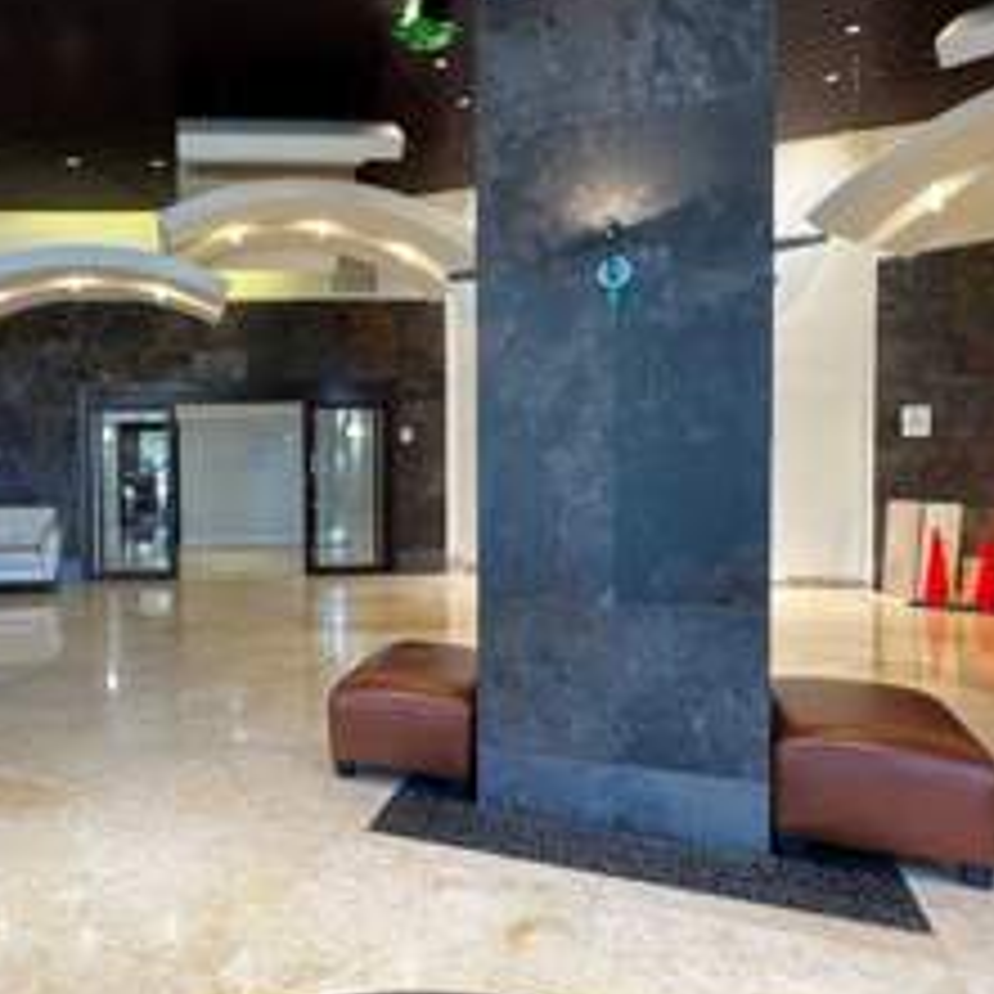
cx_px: 247
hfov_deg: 59.5
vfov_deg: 62.9
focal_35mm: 25
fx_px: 812
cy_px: 490
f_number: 1.8
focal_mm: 1.57
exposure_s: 1/60
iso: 200
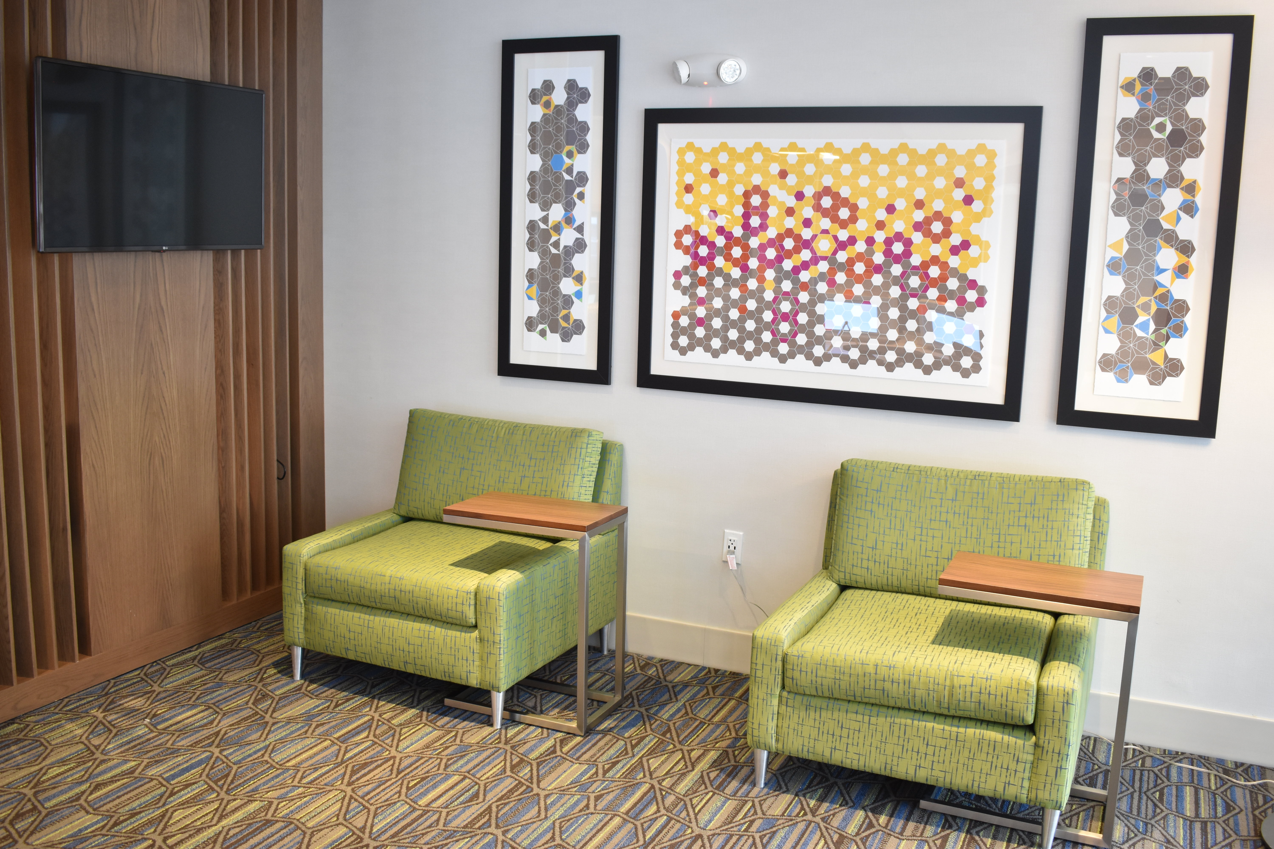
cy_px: 424
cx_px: 637
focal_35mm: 33
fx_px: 1168
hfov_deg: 57.2
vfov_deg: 40.0
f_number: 3.8
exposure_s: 1/25
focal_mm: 22
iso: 800
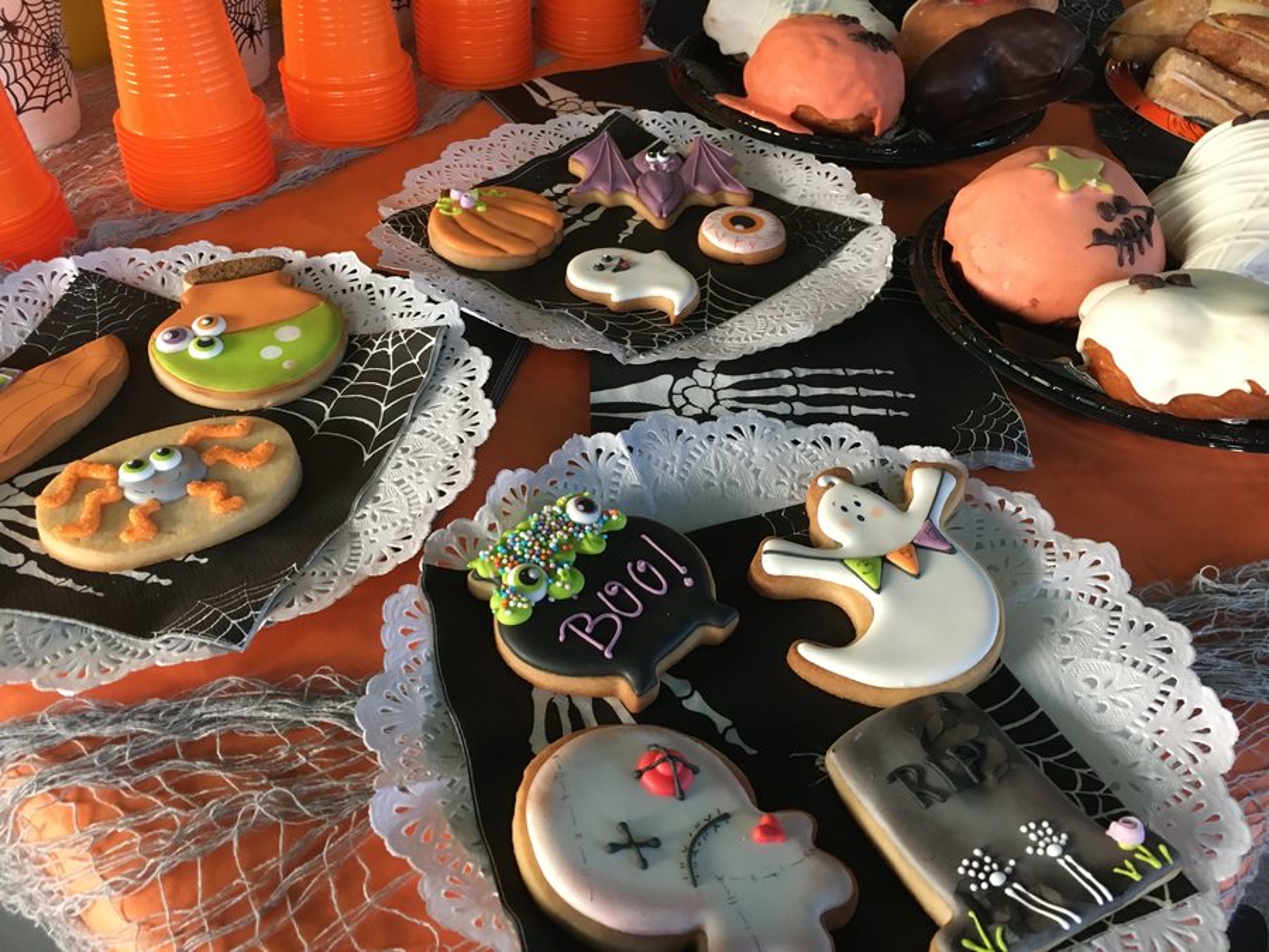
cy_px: 476
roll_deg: -3.3
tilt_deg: -41.7
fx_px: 1063
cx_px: 634
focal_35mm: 29
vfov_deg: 48.2
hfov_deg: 61.7
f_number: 2.2
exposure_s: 1/33
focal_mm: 4.15
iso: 250
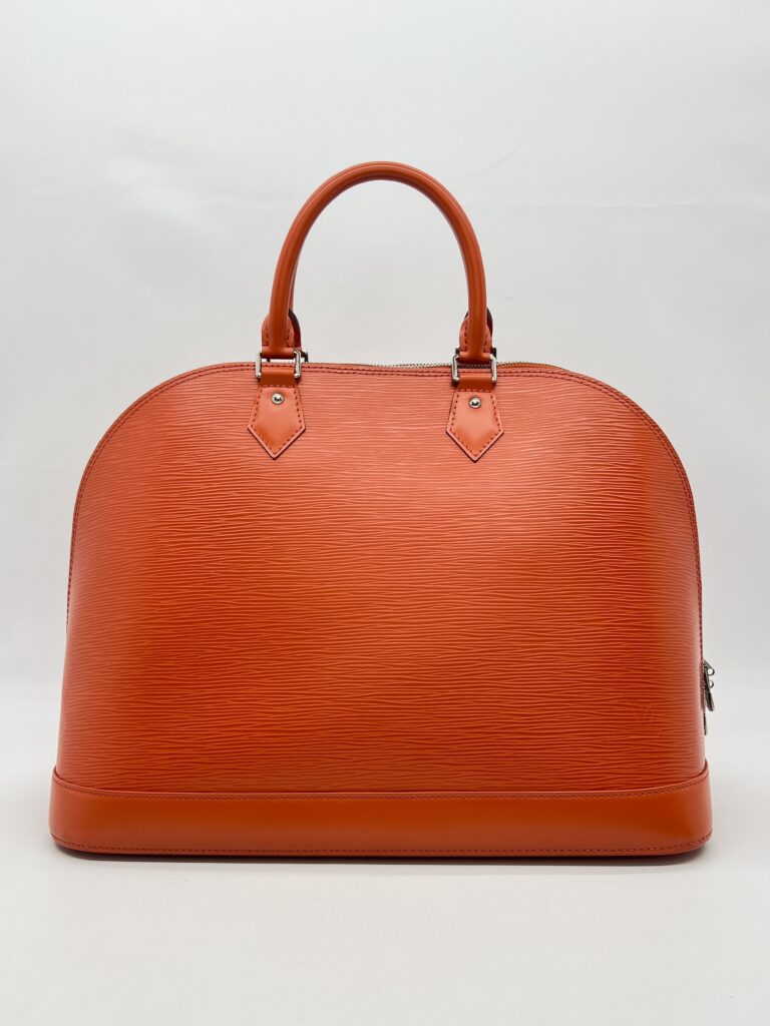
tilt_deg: -4.1
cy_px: 513
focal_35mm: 26
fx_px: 771
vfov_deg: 67.3
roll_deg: +0.0
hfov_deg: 53.1
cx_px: 385
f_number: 1.5
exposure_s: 1/142
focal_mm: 5.7
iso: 32
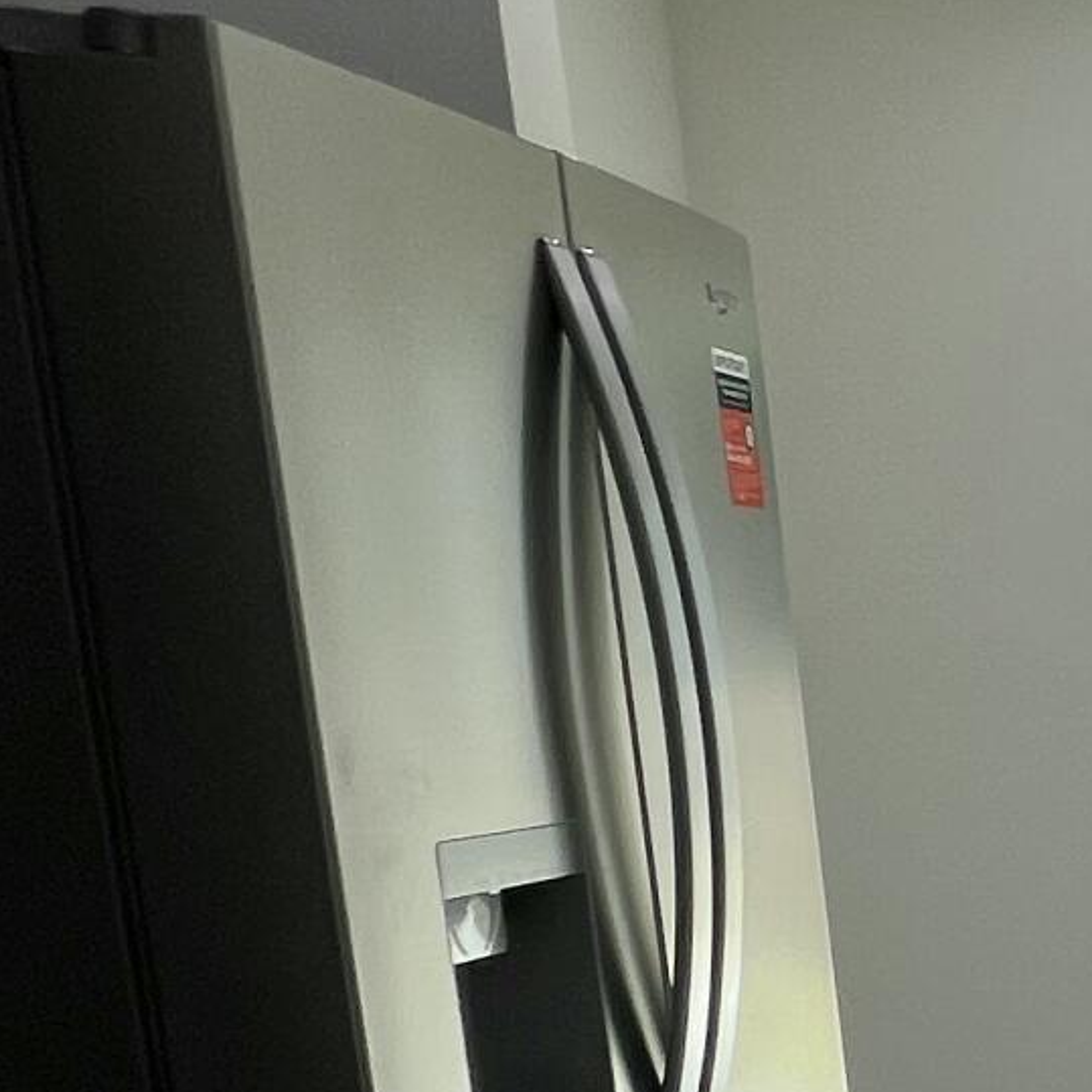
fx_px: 2284
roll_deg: -0.1
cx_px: 2713
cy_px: 1068
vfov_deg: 25.7
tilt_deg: -9.9
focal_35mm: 64
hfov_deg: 14.5
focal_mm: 1.57
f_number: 1.8
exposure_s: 1/125
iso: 32
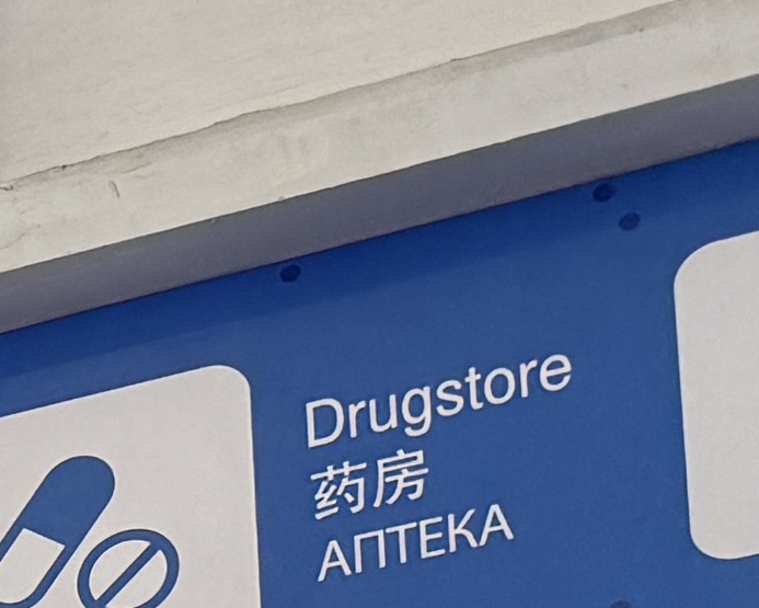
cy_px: 2142
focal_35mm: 193
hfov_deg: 8.3
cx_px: -1564
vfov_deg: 6.8
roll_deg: -1.6
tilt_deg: +9.8
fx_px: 4337
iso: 125
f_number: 1.78
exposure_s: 1/100
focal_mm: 6.76
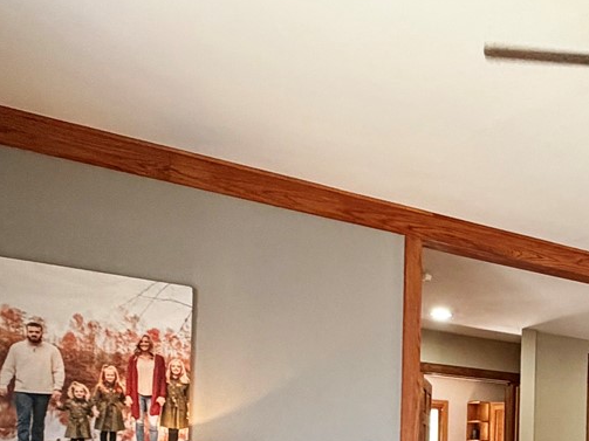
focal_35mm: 57
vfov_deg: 23.9
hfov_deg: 28.7
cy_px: 490
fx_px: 970
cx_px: 728
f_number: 2.2
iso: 250
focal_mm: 2.22
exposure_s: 1/60
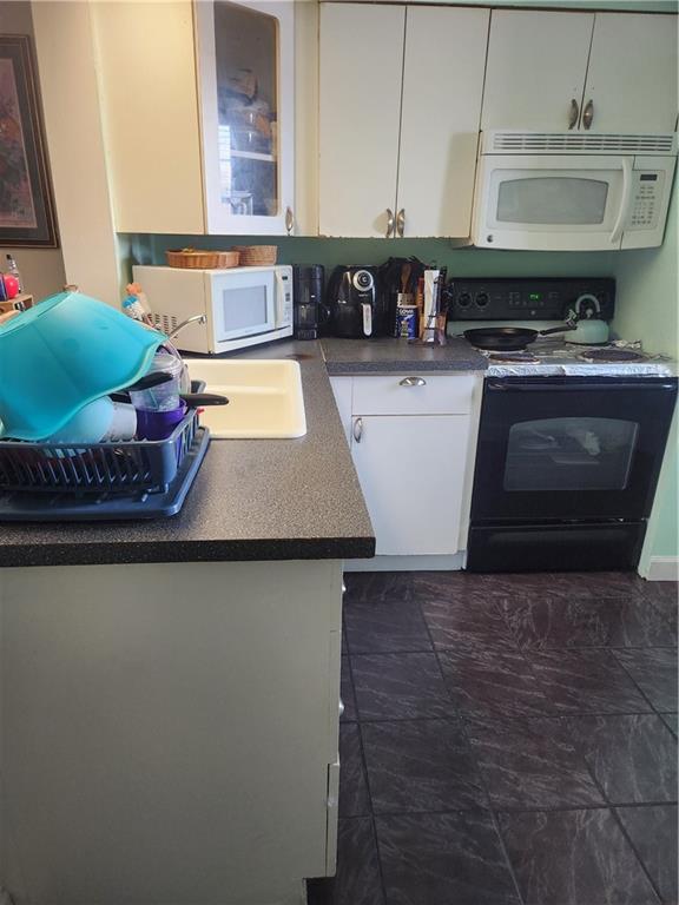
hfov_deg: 58.9
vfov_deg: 73.9
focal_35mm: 23
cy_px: 452
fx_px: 602
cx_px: 340
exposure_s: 1/120
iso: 500
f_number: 1.8
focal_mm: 5.4
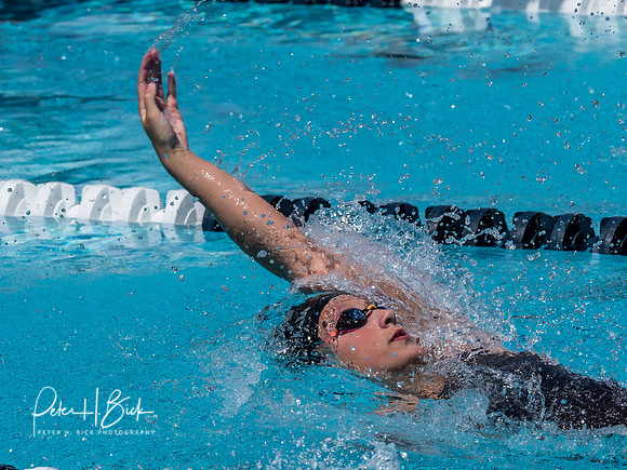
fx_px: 14430
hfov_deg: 2.5
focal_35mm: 797
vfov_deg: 1.9
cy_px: 273
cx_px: 342
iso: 250
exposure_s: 1/2000
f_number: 7.1
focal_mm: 300
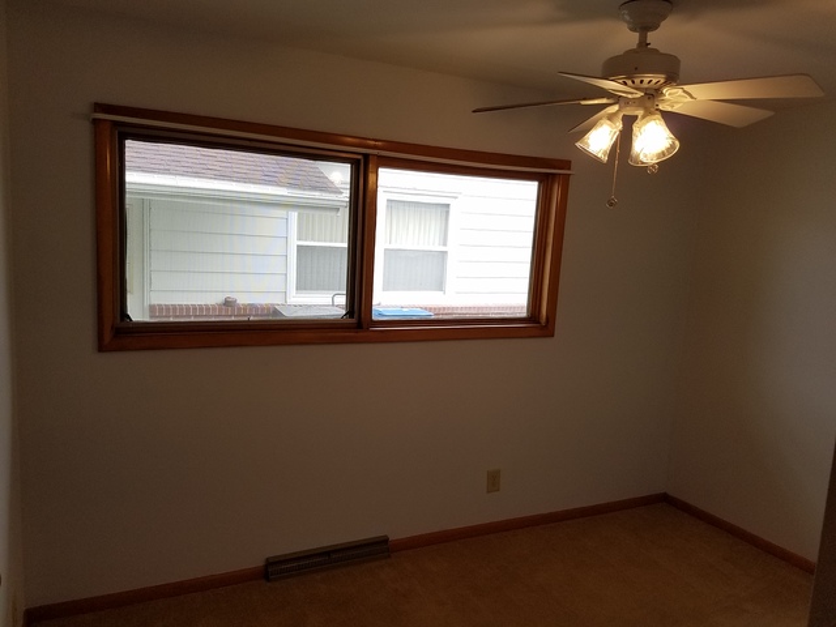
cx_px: 418
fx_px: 628
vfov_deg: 53.1
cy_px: 314
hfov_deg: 67.3
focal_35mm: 26
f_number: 1.7
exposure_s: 1/178
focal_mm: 4.2
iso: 50
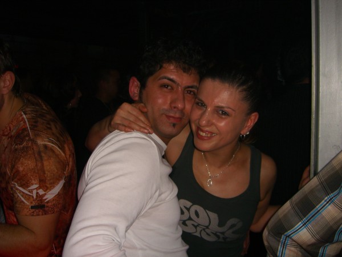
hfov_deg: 49.0
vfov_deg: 37.7
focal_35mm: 38
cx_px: 171
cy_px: 128
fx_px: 375
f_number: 2.8
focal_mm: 7.9
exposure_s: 1/60
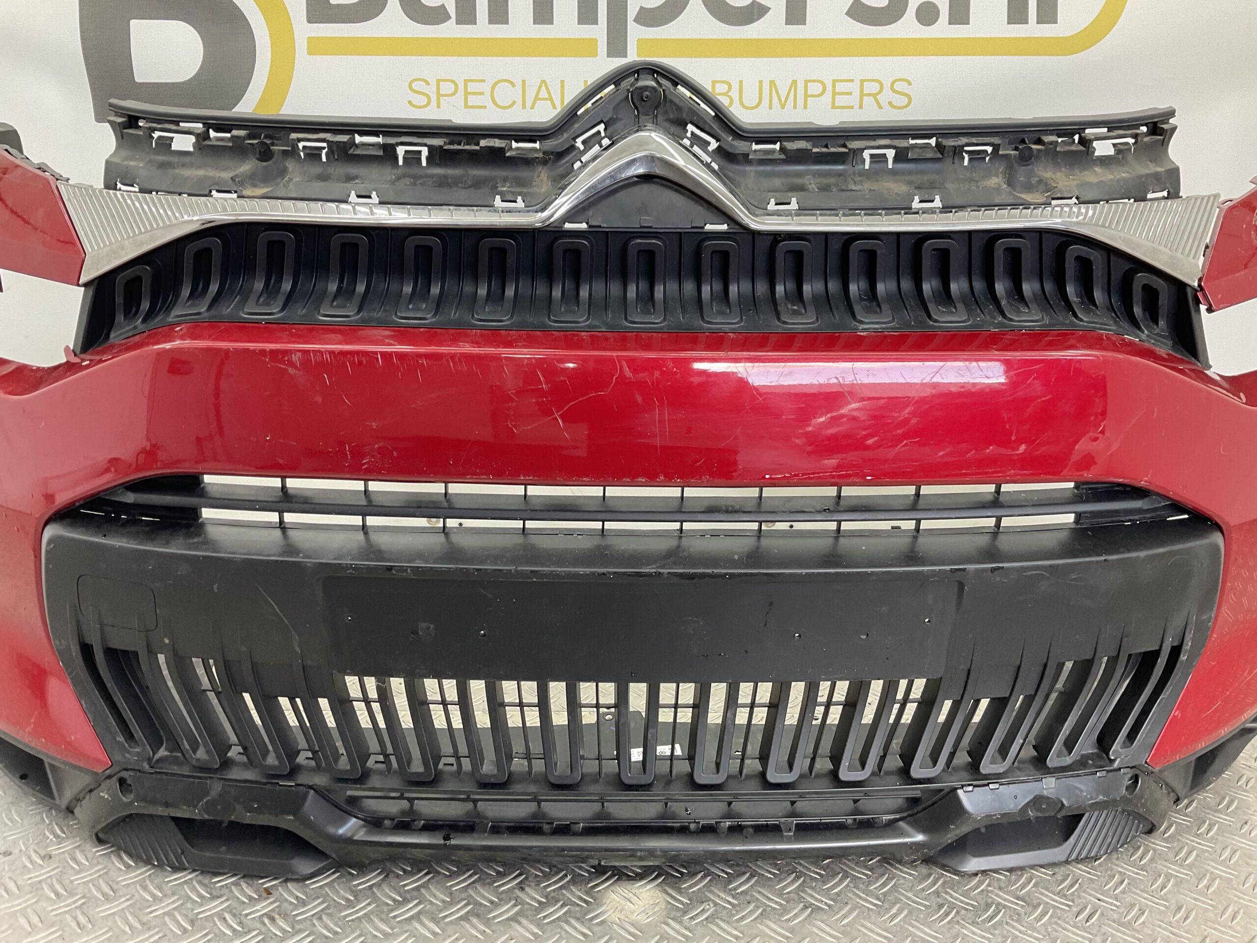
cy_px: 472
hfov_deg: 61.7
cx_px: 628
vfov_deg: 48.2
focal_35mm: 29
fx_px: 1053
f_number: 1.8
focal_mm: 3
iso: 40
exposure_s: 1/60
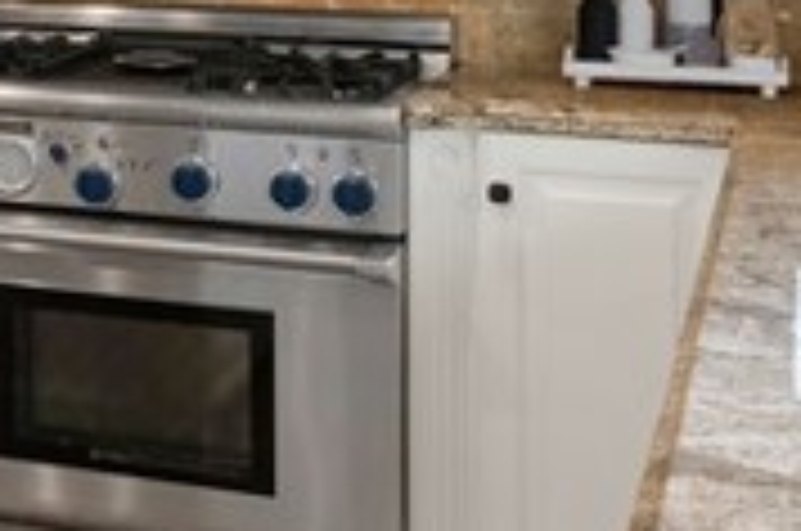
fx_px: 2177
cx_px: -666
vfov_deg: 13.3
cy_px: -214
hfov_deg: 17.0
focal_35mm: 98
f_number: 14
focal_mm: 17
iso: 160
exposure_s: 1/1.25
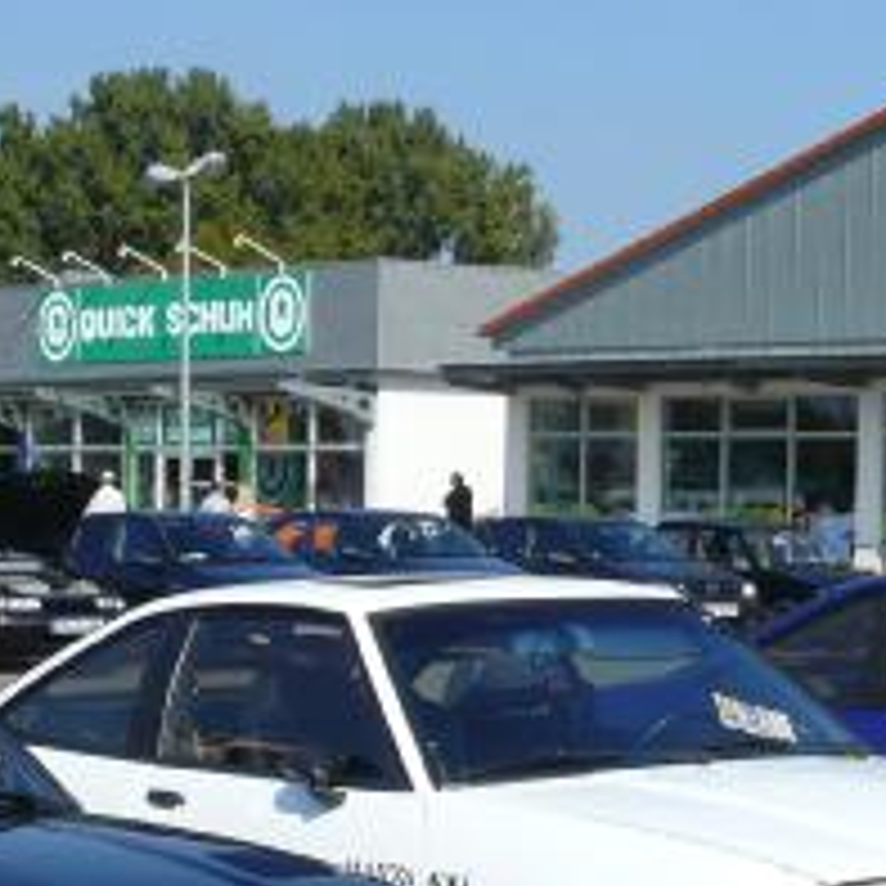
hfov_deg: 15.8
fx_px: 3185
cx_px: 549
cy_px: 821
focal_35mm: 110
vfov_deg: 15.6
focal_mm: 7.4
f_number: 7.1
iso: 100
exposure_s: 1/400
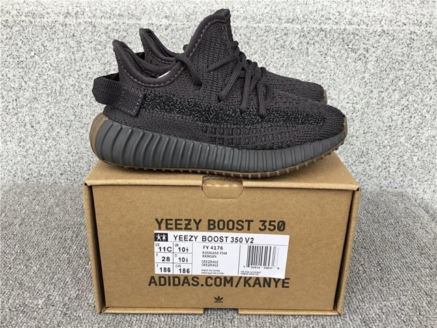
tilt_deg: -20.6
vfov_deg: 45.4
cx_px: 218
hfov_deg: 58.4
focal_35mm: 31
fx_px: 391
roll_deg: -1.3
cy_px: 164
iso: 25
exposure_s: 1/100
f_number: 2.4
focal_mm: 3.3
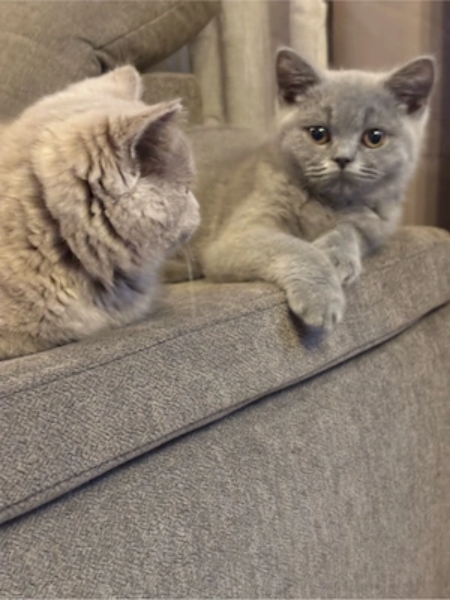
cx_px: 225
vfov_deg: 36.8
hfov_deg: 28.0
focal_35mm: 52
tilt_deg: -12.4
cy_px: 300
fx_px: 901
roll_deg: +2.3
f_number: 1.6
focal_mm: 5.96
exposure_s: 1/20
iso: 400
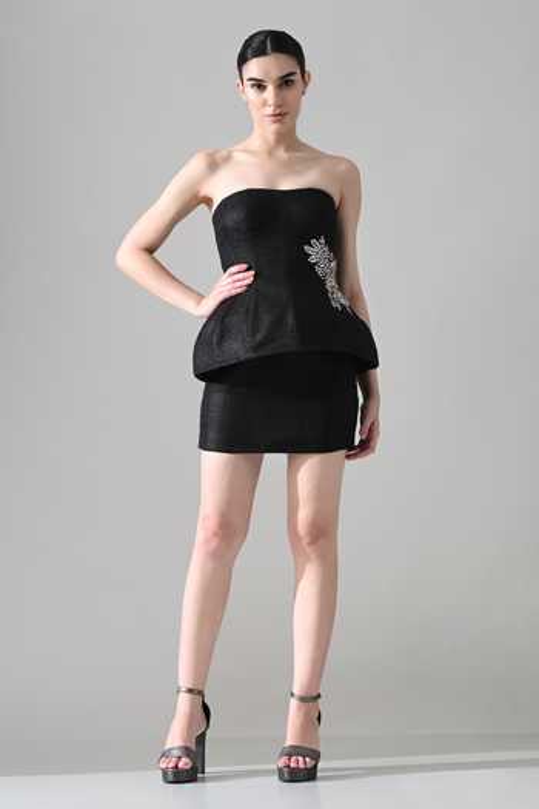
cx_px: 270
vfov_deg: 25.1
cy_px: 404
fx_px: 1819
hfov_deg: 16.9
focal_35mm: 81
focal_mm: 81
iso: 320
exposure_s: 1/160
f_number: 8
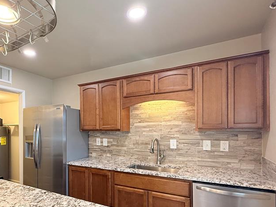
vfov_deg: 58.0
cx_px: 95
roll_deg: +0.6
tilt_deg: -0.6
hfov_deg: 72.0
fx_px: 183
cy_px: 131
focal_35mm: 23
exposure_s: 1/60
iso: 200
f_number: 2.2
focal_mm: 2.22
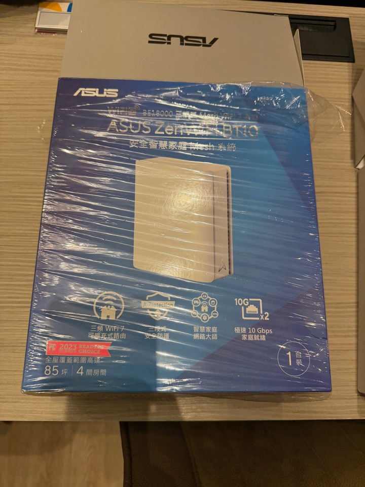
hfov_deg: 56.8
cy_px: 244
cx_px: 182
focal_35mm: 24
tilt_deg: -75.3
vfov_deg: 71.6
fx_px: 337
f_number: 1.78
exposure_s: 1/128
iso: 125
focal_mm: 6.76
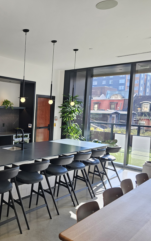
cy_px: 121
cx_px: -1
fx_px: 217
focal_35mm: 33
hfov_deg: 34.7
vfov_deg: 58.1
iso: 40
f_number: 1.7
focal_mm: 6.3
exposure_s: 1/120
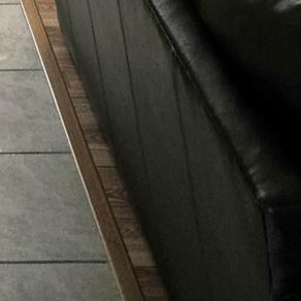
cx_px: -157
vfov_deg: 13.2
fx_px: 1053
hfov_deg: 15.0
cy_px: -362
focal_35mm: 107
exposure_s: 1/120
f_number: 1.8
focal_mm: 5.4
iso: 400
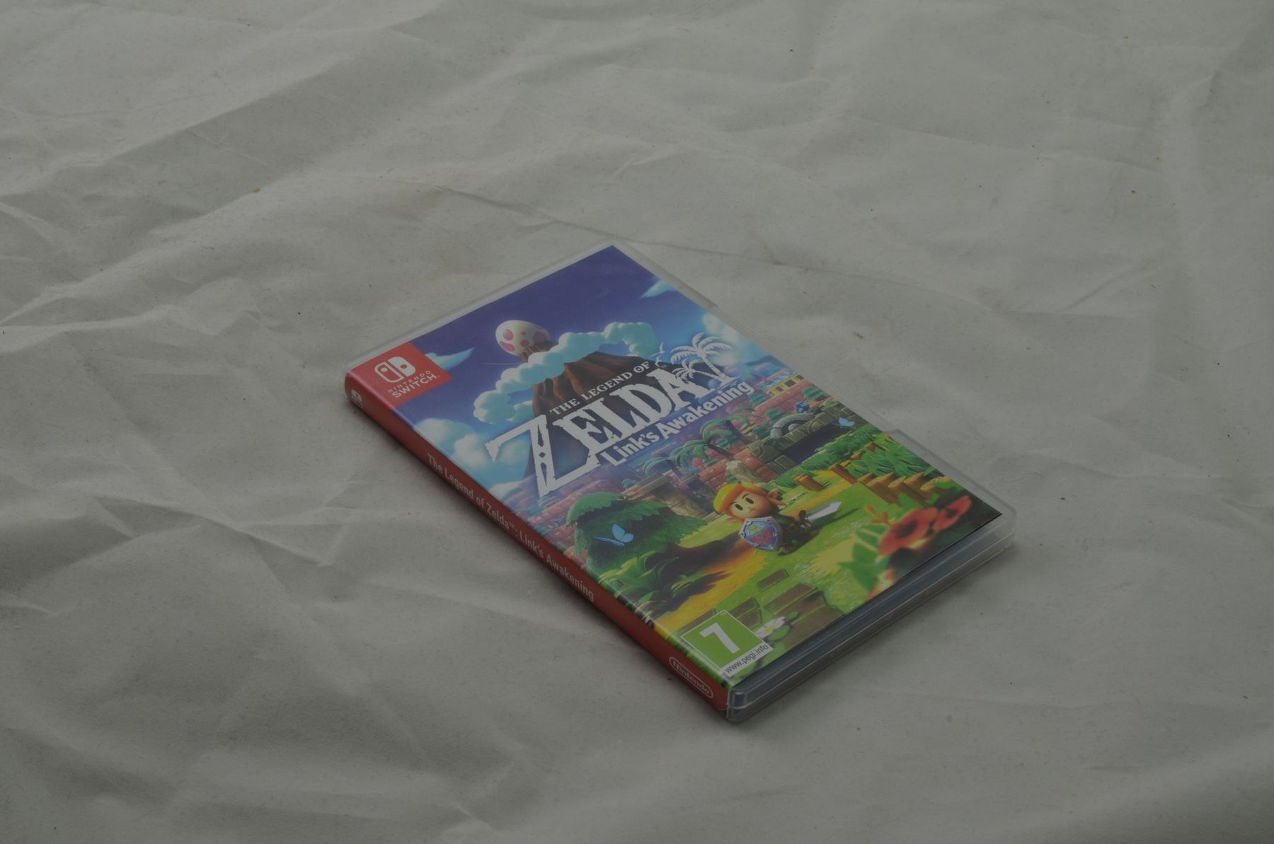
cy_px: 422
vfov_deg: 22.5
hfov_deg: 33.5
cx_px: 637
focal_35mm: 60
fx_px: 2119
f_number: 20
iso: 100
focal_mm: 40
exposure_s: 1/4
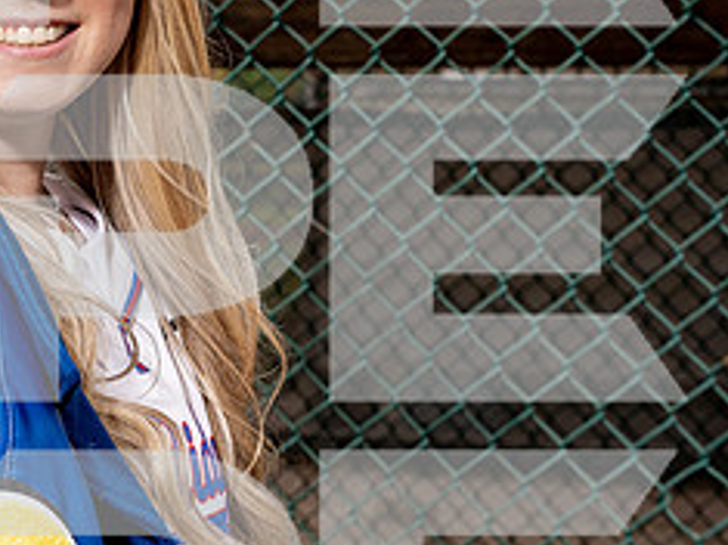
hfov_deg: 15.2
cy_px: 240
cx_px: -102
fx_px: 2649
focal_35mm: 126
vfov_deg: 11.8
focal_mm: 53
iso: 100
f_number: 8
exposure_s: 1/250
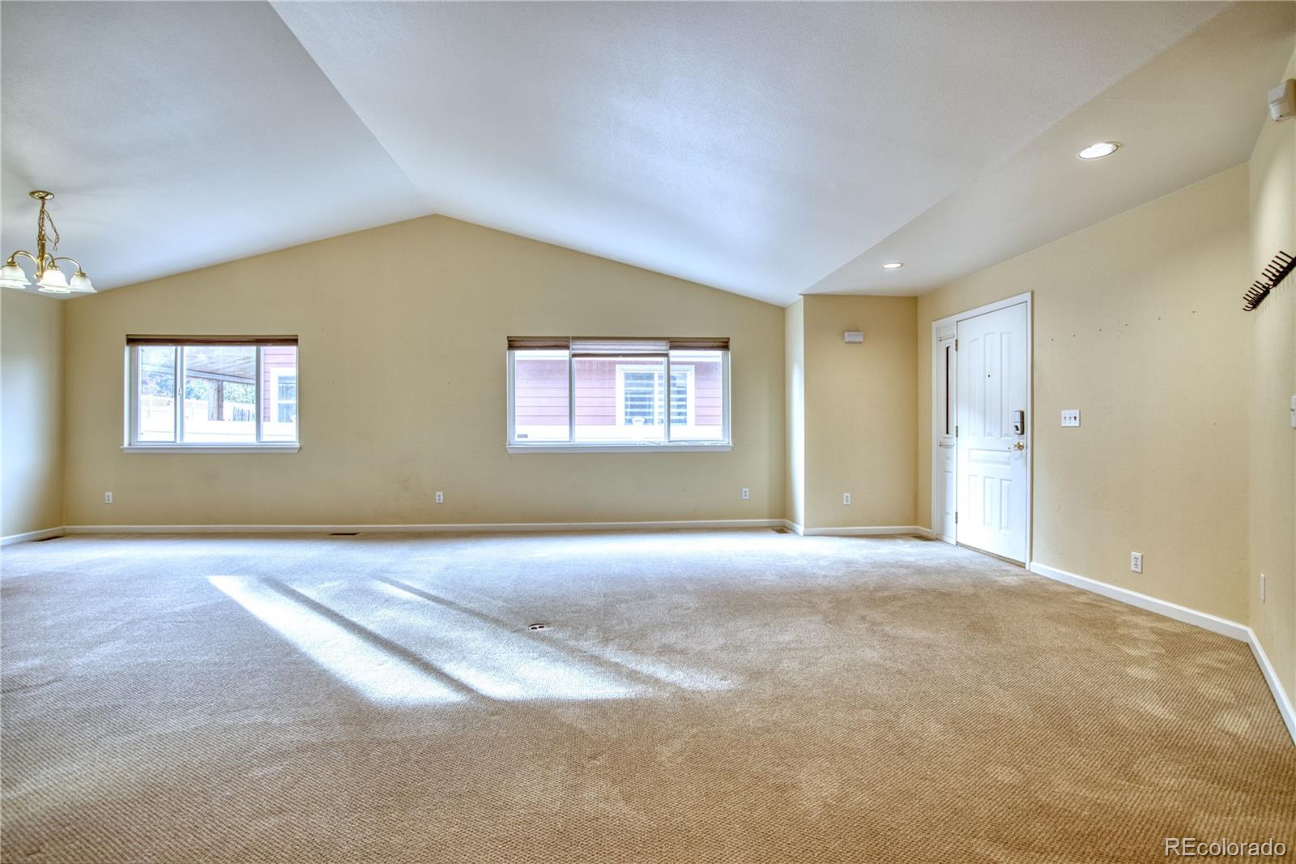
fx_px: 576
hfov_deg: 96.7
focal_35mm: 16
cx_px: 648
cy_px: 432
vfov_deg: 73.7
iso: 500
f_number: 4
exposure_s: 1/50
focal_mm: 16
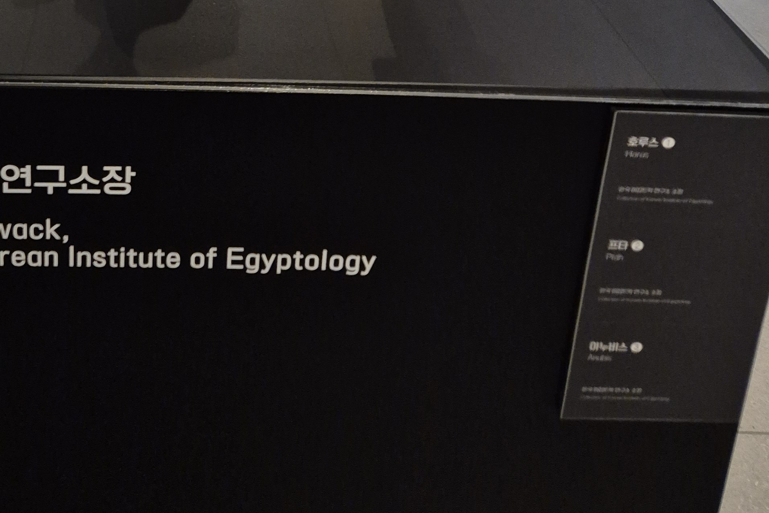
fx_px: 1068
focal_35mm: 50
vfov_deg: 22.6
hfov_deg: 38.5
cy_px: -237
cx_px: 183
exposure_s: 1/120
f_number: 1.8
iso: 640
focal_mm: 5.4
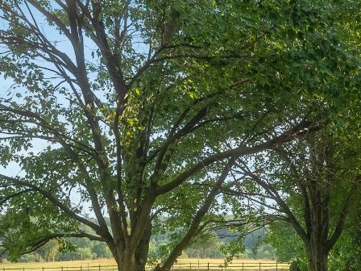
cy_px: 239
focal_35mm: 60
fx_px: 622
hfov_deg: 31.0
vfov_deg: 24.0
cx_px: 321
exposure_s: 1/400
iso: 800
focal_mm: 18.5
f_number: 4
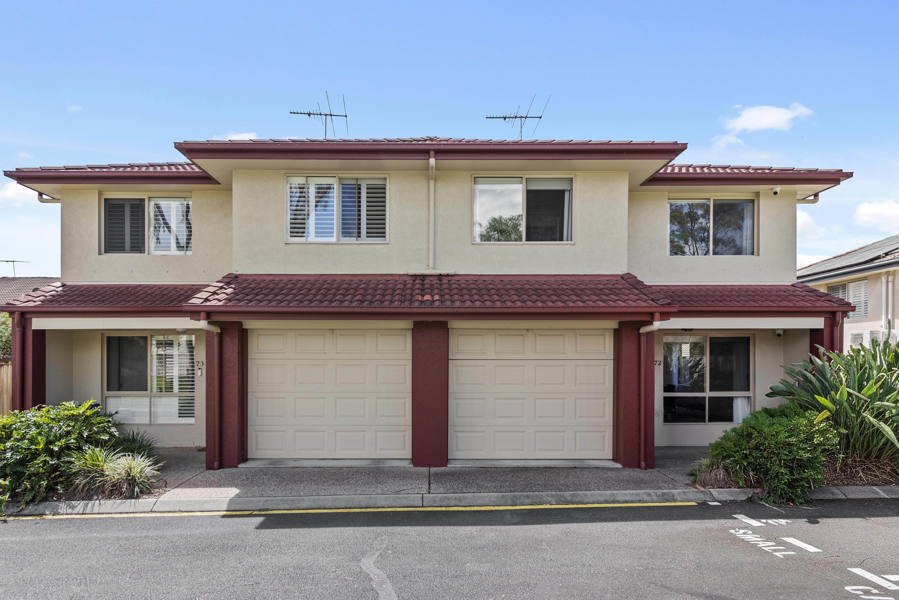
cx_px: 434
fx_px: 550
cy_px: 295
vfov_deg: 57.3
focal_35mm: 22
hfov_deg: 78.5
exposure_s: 1/640
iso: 500
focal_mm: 21
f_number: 8
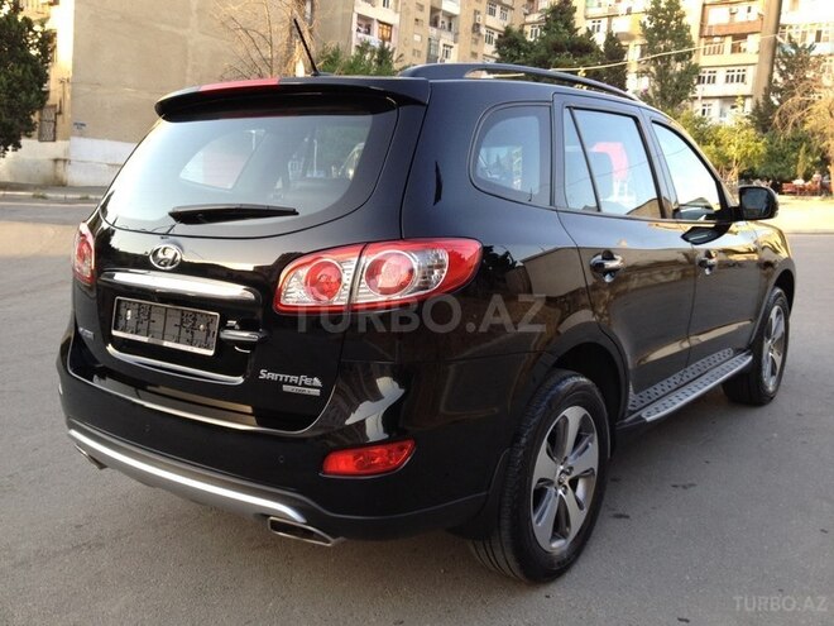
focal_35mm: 35
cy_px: 313
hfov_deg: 52.6
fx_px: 843
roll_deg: -4.7
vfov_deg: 40.7
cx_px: 417
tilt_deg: -9.0
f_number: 2.4
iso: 50
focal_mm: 4.28
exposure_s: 1/120
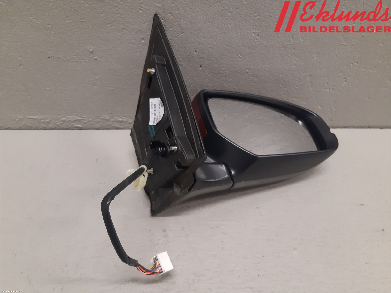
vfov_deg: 53.1
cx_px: 196
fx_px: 294
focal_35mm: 26
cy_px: 146
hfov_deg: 67.3
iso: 160
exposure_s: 1/50
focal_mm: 3.93
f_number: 1.7
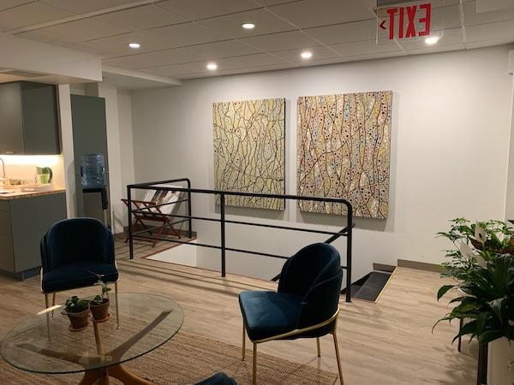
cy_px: 192
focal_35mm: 26
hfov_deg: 67.3
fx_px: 386
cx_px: 257
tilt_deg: -6.9
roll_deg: +0.8
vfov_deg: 53.1
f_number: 1.8
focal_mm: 4.25
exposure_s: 1/60
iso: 250
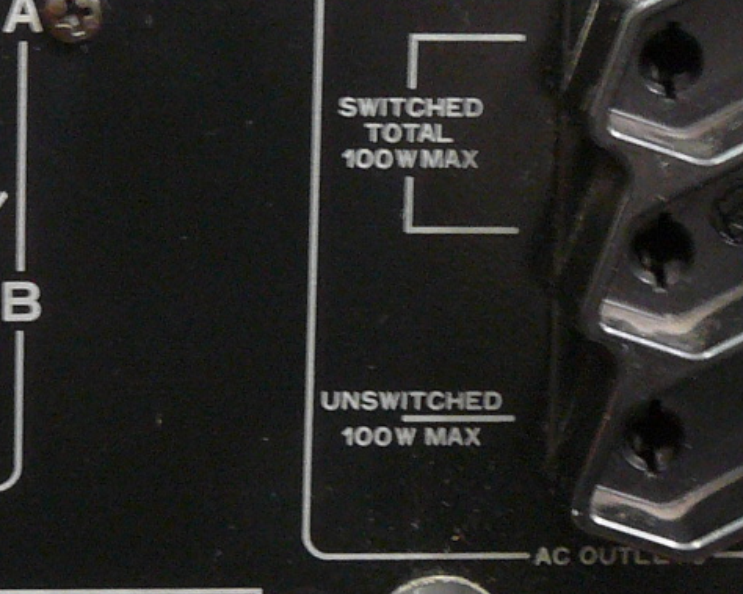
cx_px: 49
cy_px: 340
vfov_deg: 8.3
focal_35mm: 187
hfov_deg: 10.3
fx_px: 4111
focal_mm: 7.9
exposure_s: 1/1.6
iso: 200
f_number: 6.3
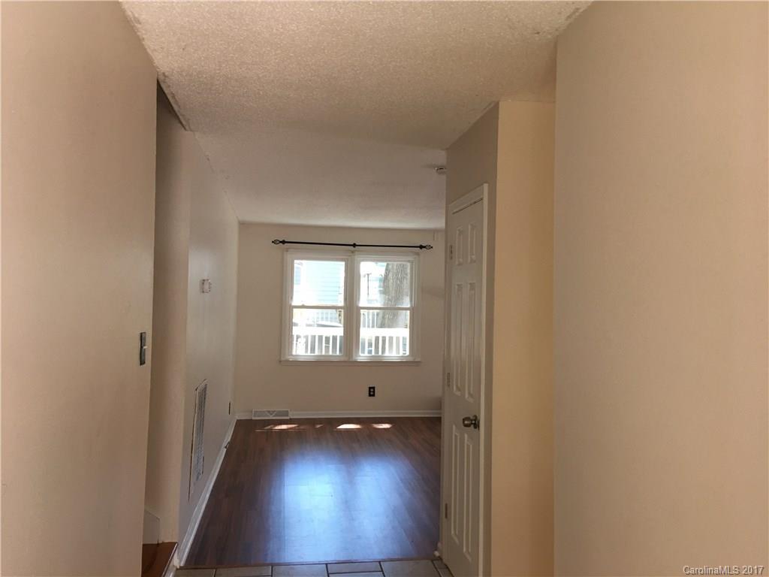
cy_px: 288
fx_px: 644
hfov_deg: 61.7
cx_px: 384
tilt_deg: +3.5
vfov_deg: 48.2
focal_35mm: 29
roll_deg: -1.9
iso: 32
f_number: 2.2
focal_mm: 4.15
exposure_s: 1/30
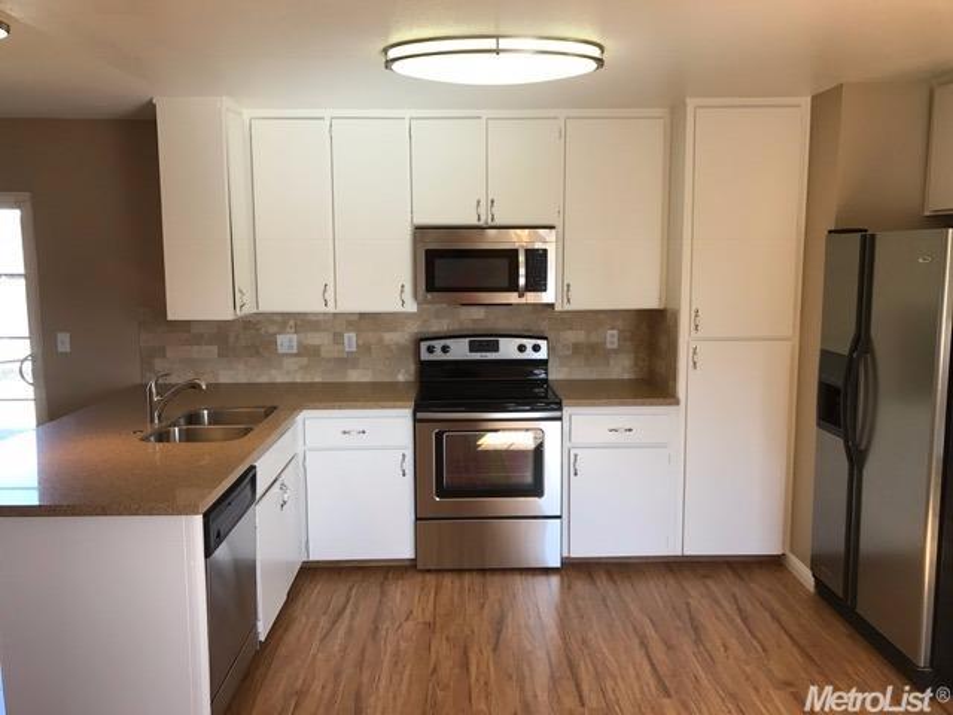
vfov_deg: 49.7
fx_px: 771
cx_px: 476
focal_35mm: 28
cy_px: 358
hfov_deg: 63.4
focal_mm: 3.99
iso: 32
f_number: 1.8
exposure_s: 1/120
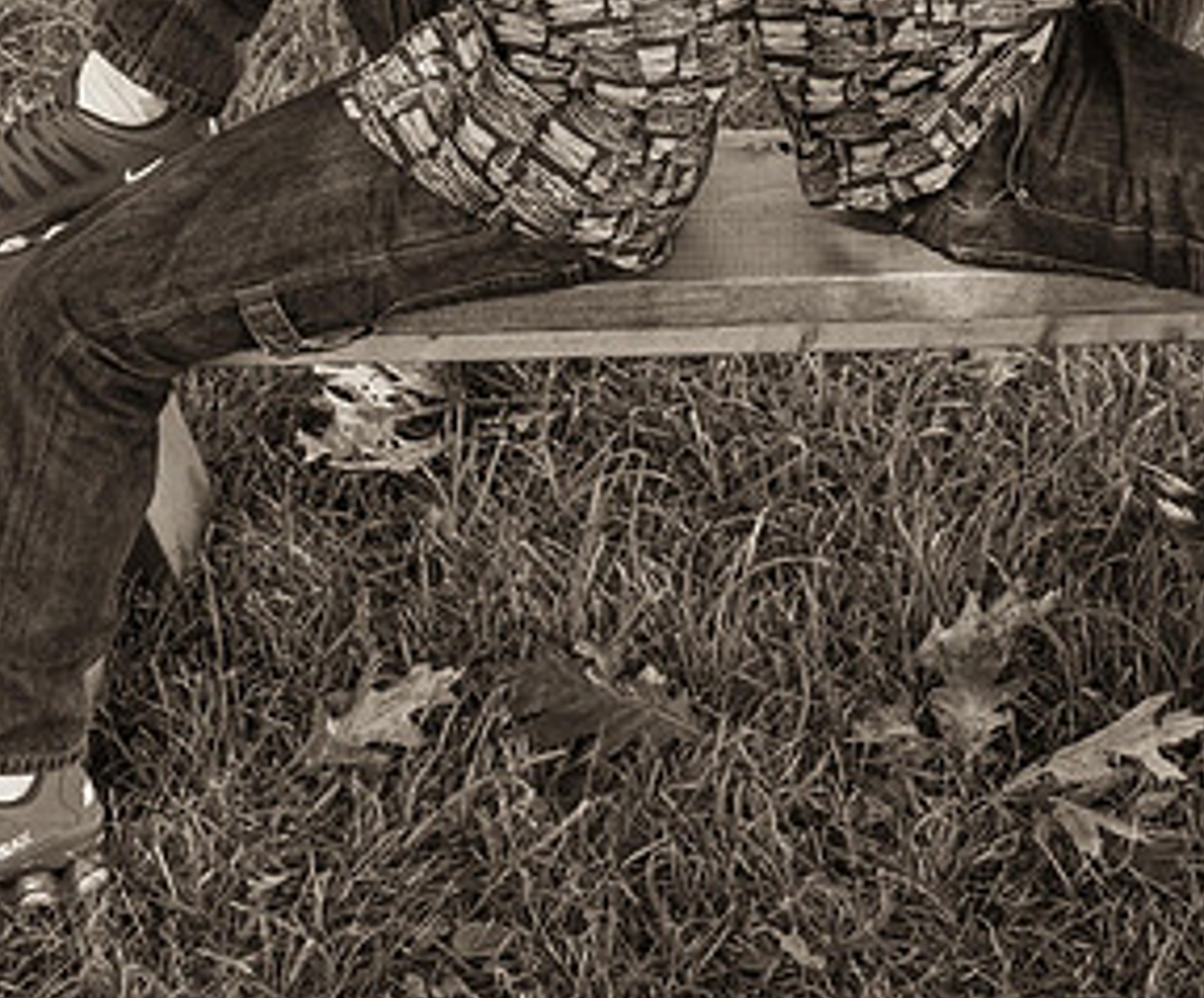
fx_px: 2711
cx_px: 772
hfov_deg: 24.9
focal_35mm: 75
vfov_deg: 20.4
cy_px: 88
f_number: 7.1
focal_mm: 18
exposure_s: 1/200
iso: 400
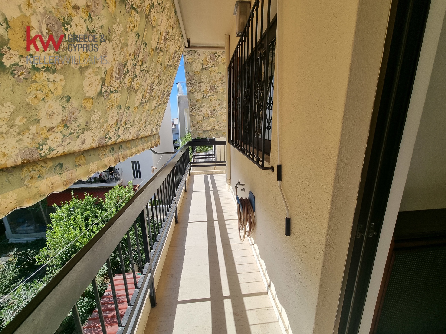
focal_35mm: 13
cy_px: 167
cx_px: 223
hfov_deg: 106.2
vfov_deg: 89.9
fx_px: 167
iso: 50
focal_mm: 2.2
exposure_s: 1/1196
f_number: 2.2
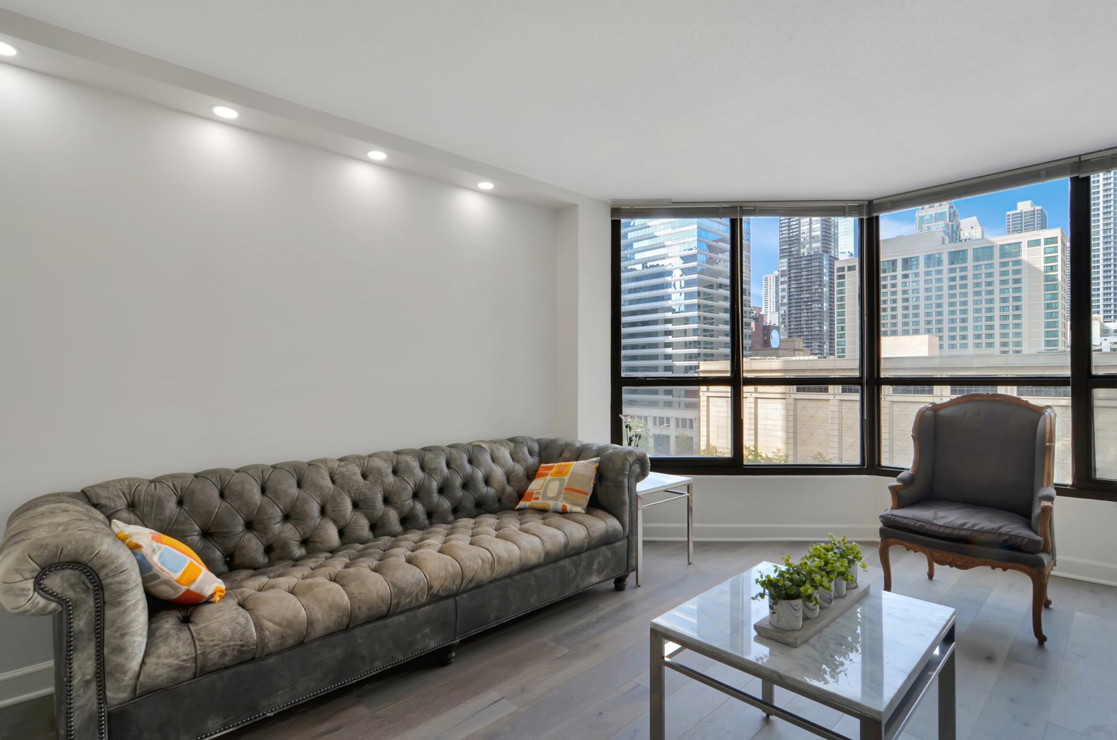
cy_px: 370
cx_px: 558
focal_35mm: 16
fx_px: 511
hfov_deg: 95.1
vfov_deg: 71.8
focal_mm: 11
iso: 100
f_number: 11
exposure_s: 1/15
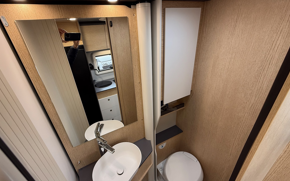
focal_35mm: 16
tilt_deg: -26.9
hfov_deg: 97.8
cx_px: 141
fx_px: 126
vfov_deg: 71.2
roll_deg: +6.0
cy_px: 92
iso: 160
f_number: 2.2
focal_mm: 2.22
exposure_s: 1/99
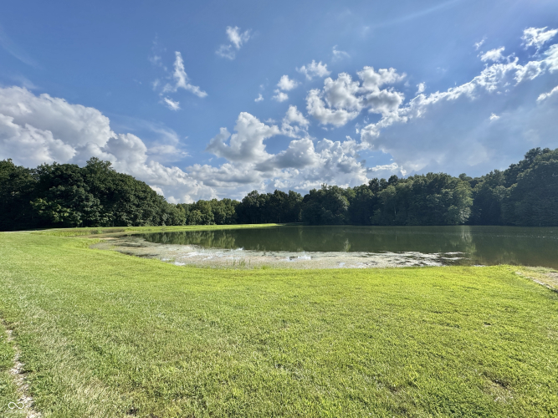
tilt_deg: +2.8
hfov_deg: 102.1
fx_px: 226
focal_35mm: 14
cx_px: 279
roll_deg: +0.2
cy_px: 209
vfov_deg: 85.7
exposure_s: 1/3906
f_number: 2.2
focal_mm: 2.22
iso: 50
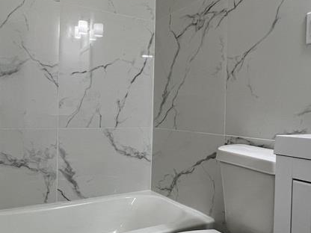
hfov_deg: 56.6
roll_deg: -0.8
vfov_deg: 44.2
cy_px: 120
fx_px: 287
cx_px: 179
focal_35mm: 32
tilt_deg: -1.3
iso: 125
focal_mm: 1.57
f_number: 1.8
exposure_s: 1/120
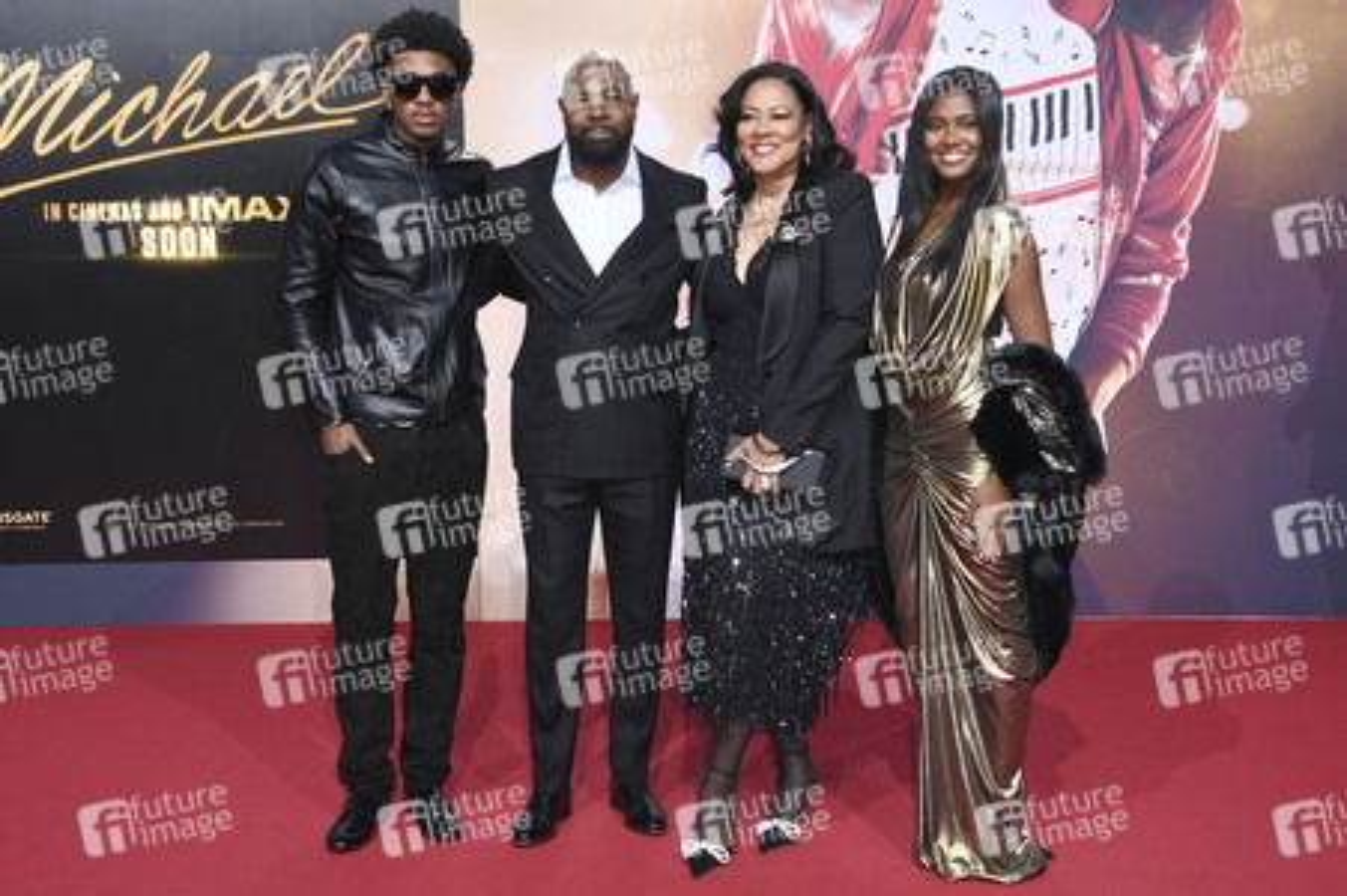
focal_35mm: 50
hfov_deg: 39.6
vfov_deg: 27.0
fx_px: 1869
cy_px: 448
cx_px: 674
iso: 400
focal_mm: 50
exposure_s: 1/250
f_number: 5.6
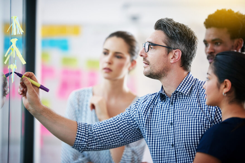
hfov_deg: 10.3
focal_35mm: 200
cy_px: 82
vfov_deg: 6.9
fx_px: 1361
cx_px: 122
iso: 500
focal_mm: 200
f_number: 2
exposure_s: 1/160
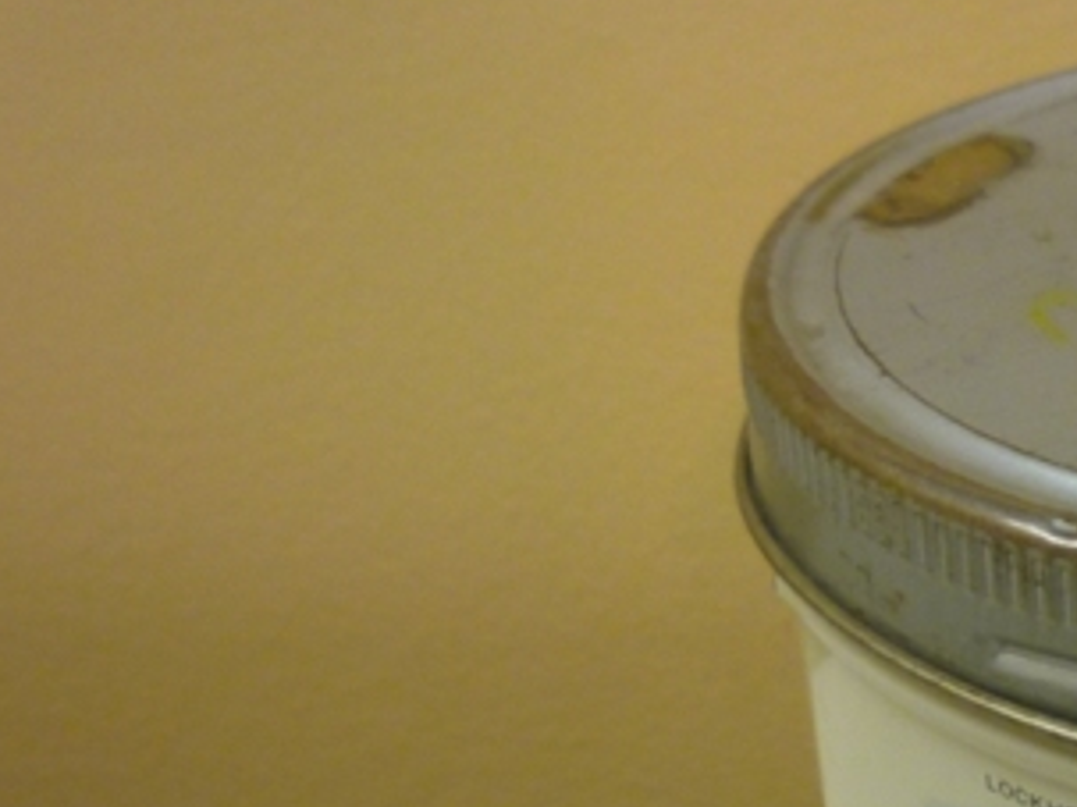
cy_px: 908
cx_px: 1345
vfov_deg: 18.6
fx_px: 2364
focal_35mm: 76
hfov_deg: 23.2
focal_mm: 5.2
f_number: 3.3
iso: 125
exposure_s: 1/30
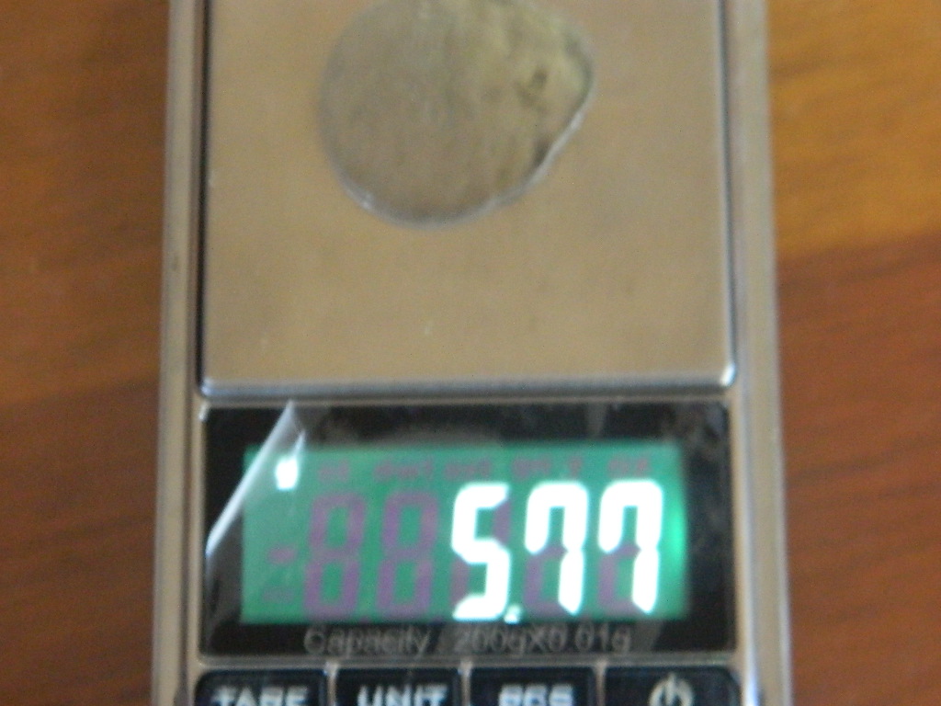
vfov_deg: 14.4
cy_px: 353
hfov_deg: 19.1
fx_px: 2800
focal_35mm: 103
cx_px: 470
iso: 800
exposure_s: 1/5
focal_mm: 18.6
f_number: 4.5
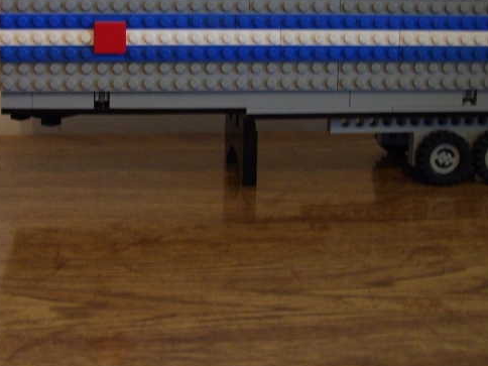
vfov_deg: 22.4
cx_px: 155
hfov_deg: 29.6
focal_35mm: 65
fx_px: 916
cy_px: 98
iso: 160
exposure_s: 1/8
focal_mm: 6
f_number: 2.7
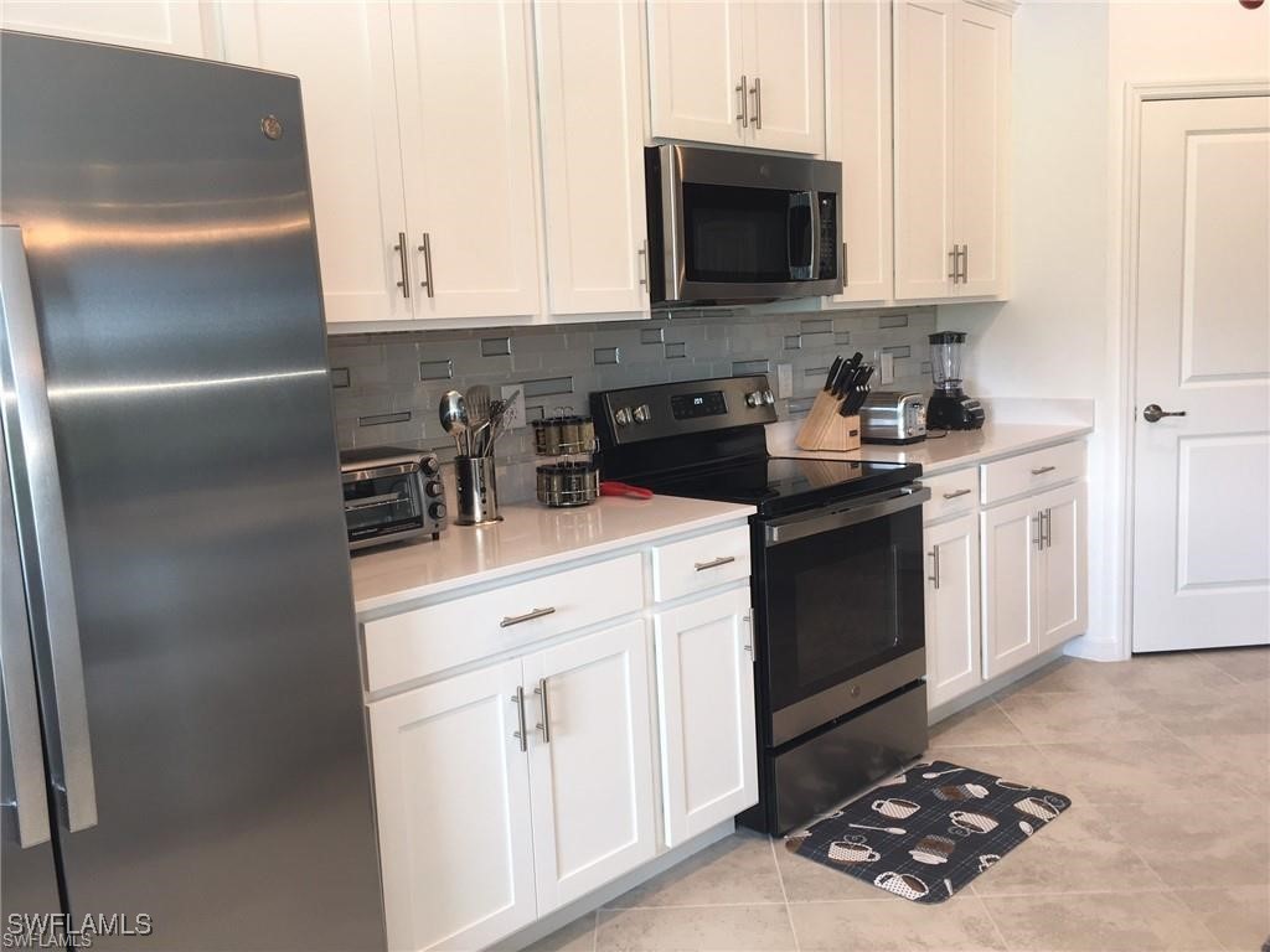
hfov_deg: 61.7
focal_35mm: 29
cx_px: 635
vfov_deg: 48.2
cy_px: 476
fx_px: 1064
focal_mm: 4.15
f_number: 2.2
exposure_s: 1/30
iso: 32
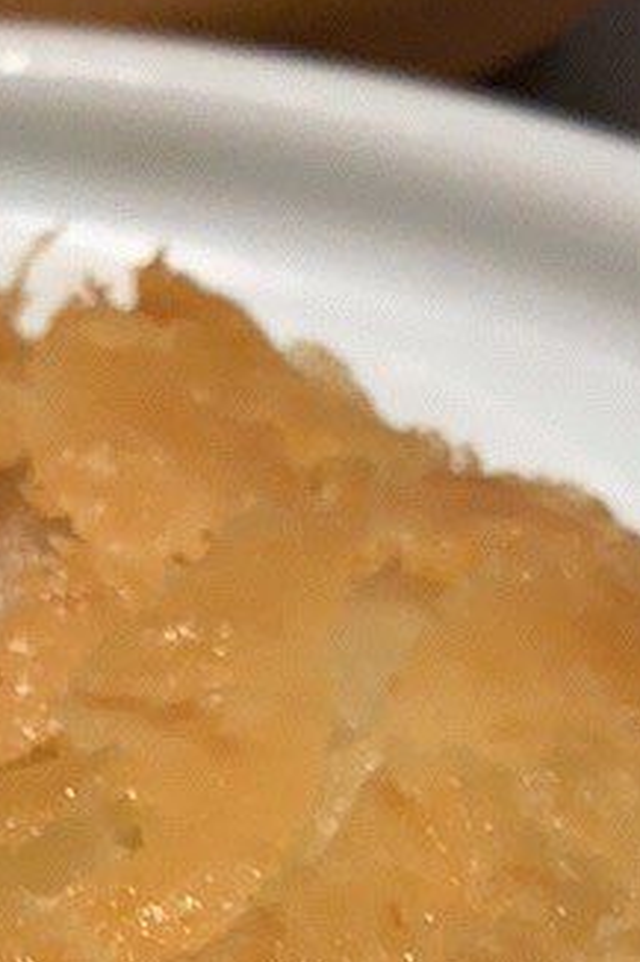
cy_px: 649
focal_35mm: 276
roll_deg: -1.7
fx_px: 7367
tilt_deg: -43.7
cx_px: -86
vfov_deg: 7.5
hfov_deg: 5.0
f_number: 1.8
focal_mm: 4.25
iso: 25
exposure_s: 1/60
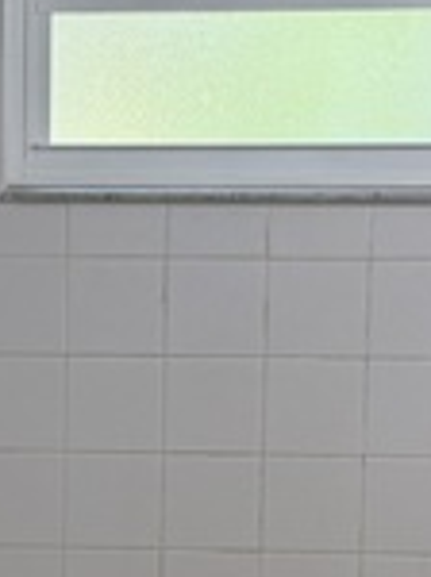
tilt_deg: -6.8
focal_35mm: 107
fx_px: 1781
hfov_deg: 13.5
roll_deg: -0.5
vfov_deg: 18.4
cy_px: 329
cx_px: -62
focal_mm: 6.76
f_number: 1.78
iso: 125
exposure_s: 1/159
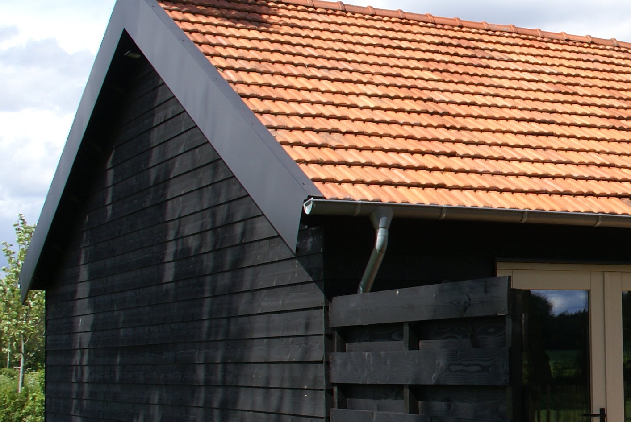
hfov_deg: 24.5
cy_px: 231
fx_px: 1299
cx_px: 777
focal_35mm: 74
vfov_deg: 18.5
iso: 100
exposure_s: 1/125
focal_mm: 18
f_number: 10
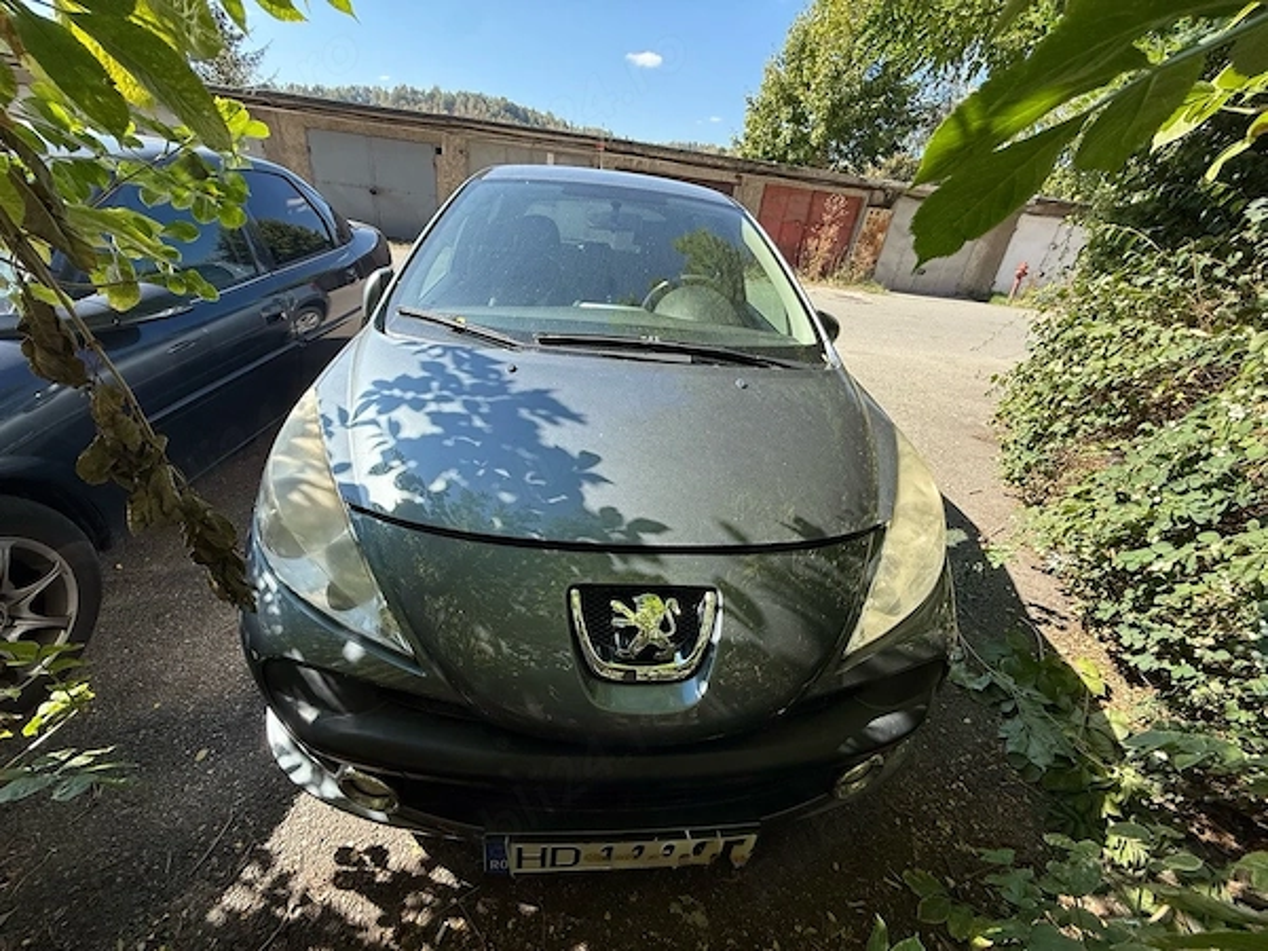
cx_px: 634
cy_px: 476
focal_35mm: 14
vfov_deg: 85.7
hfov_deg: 102.1
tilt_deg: -27.8
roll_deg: -9.0
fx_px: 513
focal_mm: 2.22
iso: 50
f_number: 2.2
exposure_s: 1/531
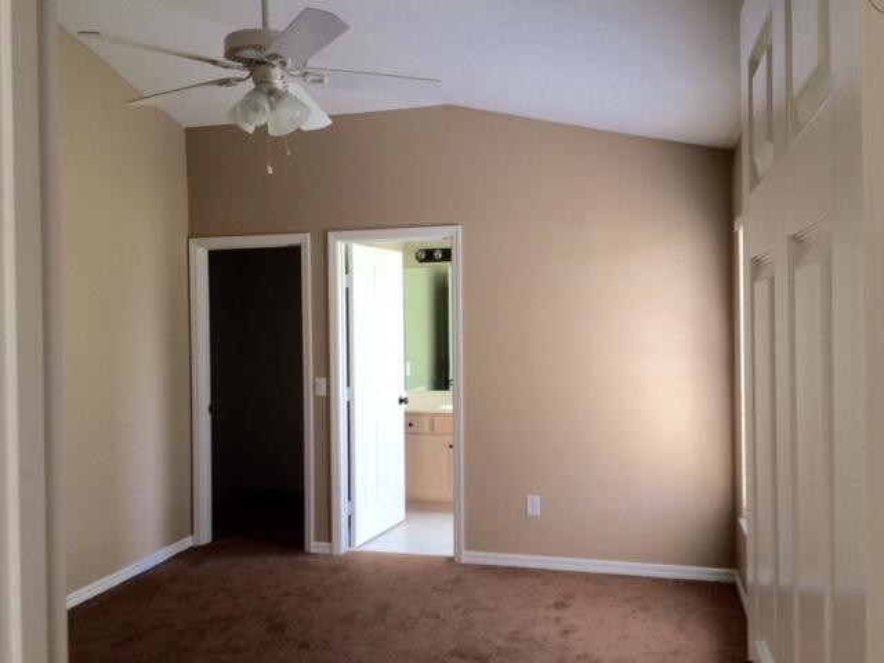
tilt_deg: +0.1
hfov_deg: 61.7
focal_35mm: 29
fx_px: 741
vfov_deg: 48.2
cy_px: 332
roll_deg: +2.0
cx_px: 442
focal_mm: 4.15
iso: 40
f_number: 2.2
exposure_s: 1/60
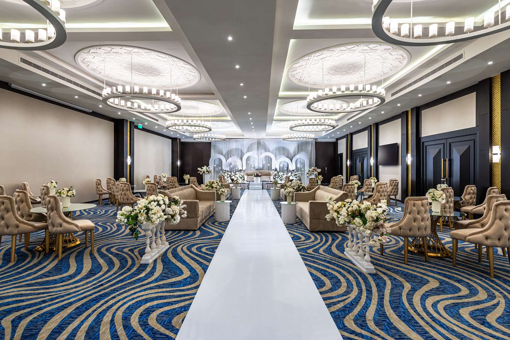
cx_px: 255
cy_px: 170
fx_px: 255
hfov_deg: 90.0
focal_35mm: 18
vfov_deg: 67.4
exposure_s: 2
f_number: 13
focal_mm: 18
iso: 100
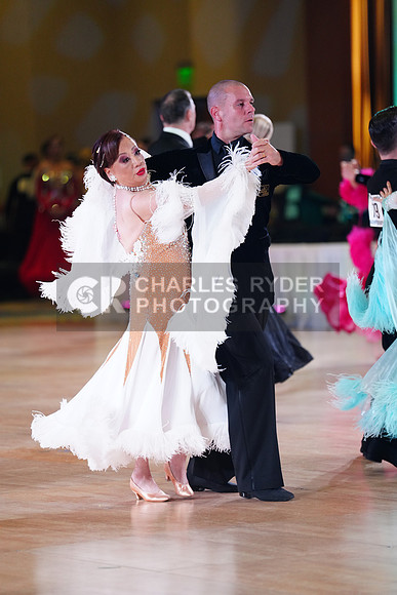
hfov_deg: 6.9
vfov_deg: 10.3
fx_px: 3306
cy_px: 298
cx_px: 198
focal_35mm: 200
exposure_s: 1/400
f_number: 2.8
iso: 2000
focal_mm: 200
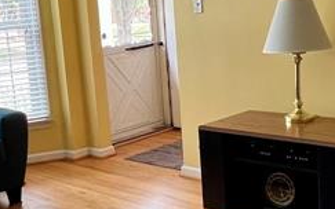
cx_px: 97
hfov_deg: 34.6
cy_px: 111
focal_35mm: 58
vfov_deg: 22.4
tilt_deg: -11.1
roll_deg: +5.8
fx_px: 530
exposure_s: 1/99
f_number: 1.8
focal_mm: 1.57
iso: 200
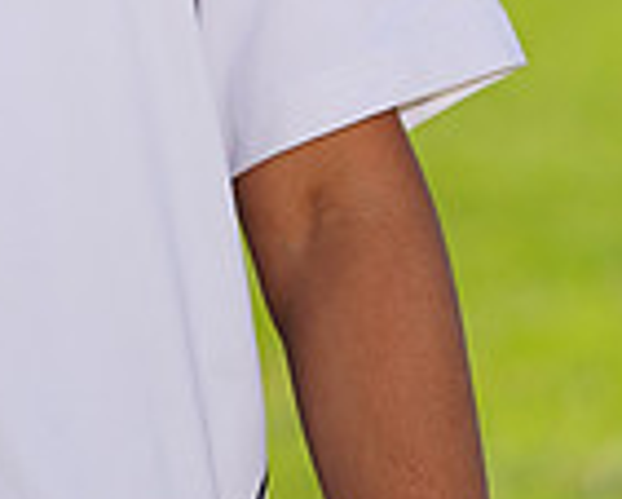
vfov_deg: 1.3
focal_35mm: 1149
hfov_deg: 1.7
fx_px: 21166
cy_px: -596
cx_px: -95
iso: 64
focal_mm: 297
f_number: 7.1
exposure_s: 1/200
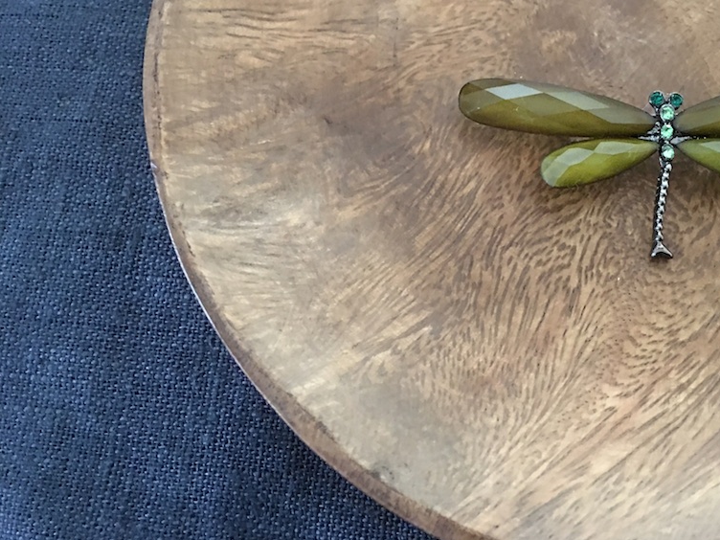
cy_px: 207
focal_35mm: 37
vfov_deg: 38.5
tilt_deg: -74.7
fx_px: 770
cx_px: 458
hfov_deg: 49.6
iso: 100
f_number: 2.2
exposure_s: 1/4
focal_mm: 4.15
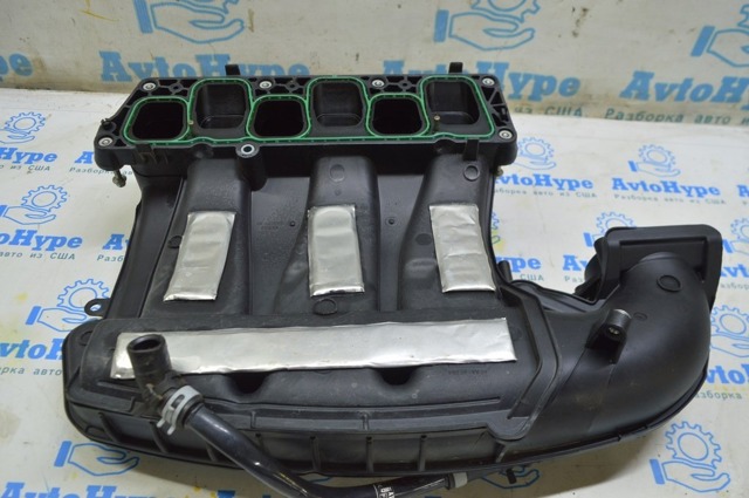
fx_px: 623
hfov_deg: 62.0
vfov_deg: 43.5
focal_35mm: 30
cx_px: 374
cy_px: 249
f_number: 5.6
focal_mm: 20
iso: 400
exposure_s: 1/20
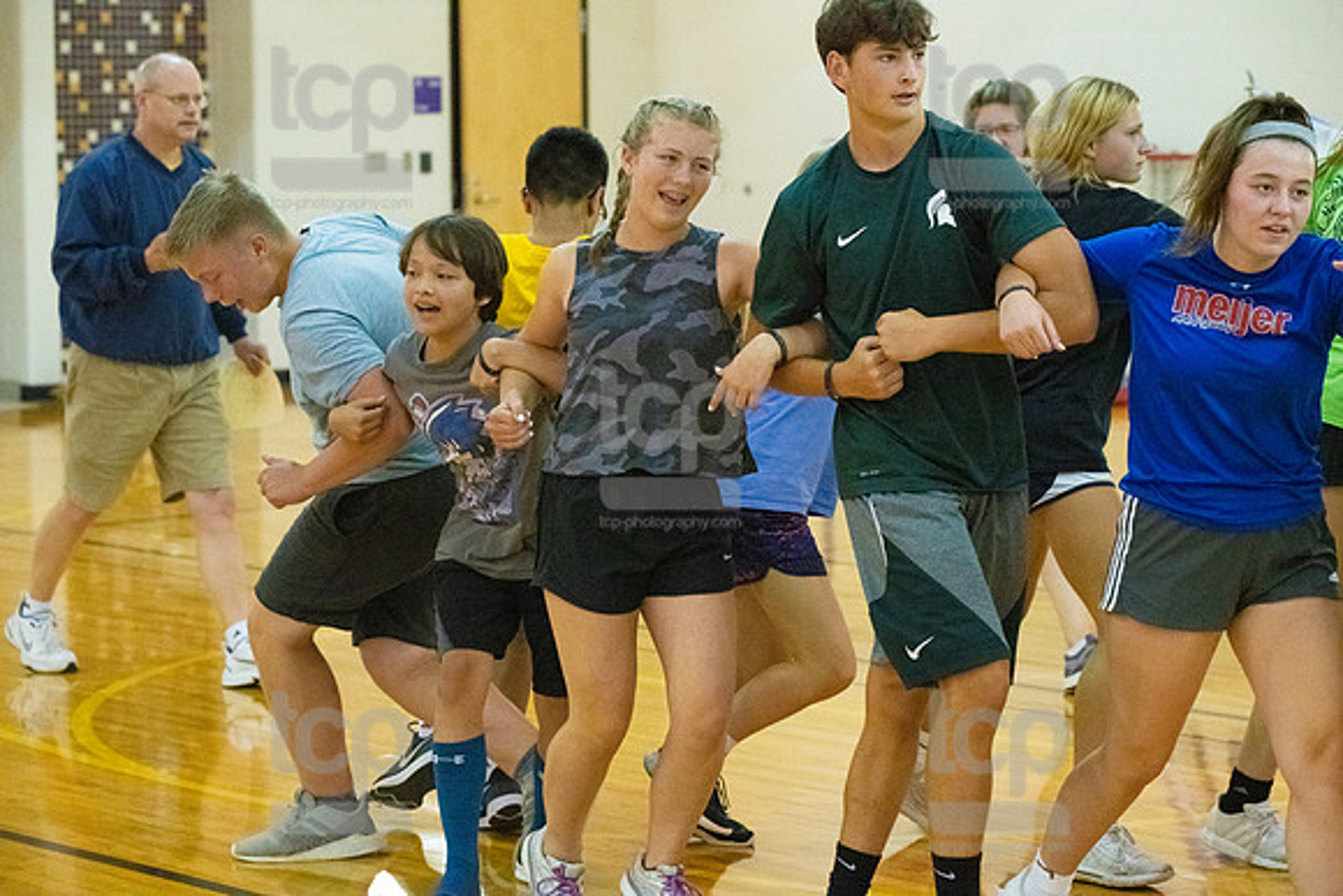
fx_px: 3806
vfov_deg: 13.4
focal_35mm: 102
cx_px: 672
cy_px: 448
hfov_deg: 20.0
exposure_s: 1/640
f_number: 4.5
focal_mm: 102
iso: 6400
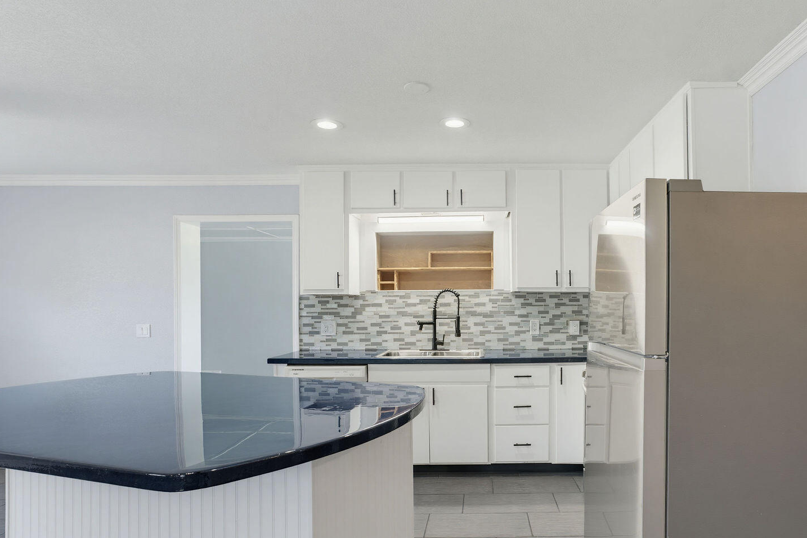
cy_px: 312
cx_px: 483
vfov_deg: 61.6
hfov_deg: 83.0
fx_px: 448
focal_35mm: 20
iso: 200
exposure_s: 3.2
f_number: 8
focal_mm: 14
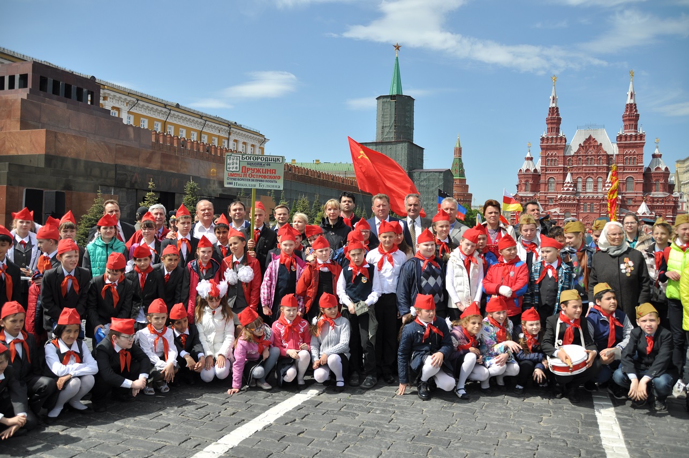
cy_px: 229
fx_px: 516
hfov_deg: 67.4
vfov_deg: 47.8
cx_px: 344
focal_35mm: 27
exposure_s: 1/1000
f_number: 4
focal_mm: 18
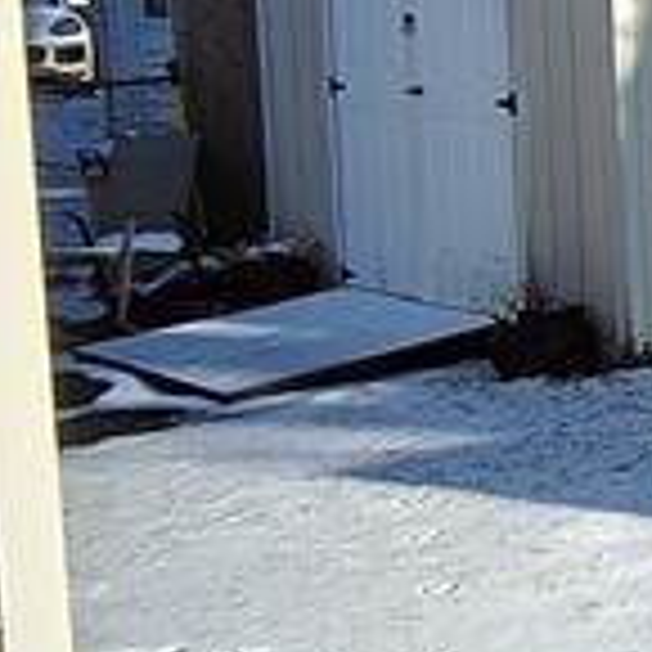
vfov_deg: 17.3
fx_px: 2131
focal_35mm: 100
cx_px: 1358
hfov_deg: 14.2
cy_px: 211
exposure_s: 1/649
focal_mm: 2.13
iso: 100
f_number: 2.2
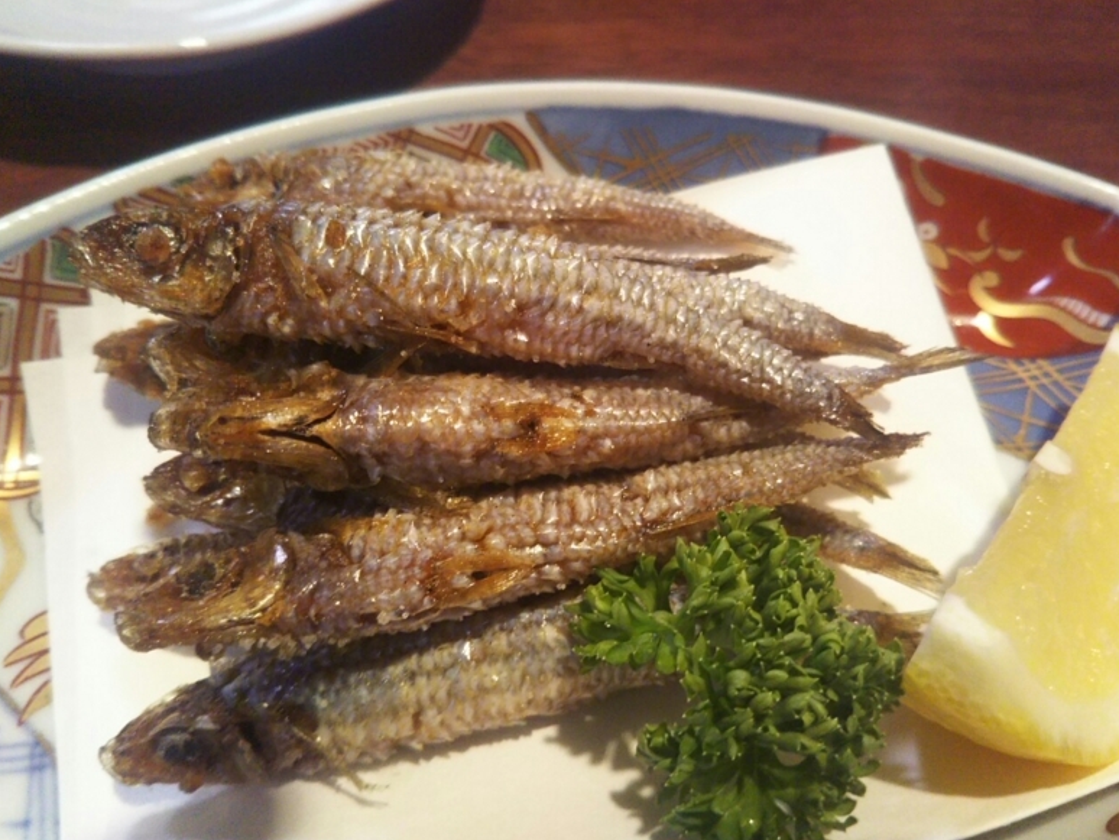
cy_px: 425
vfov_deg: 45.5
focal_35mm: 31
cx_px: 573
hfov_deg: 58.3
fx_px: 1002
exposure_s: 1/40
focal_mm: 4
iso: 200
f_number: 2.2
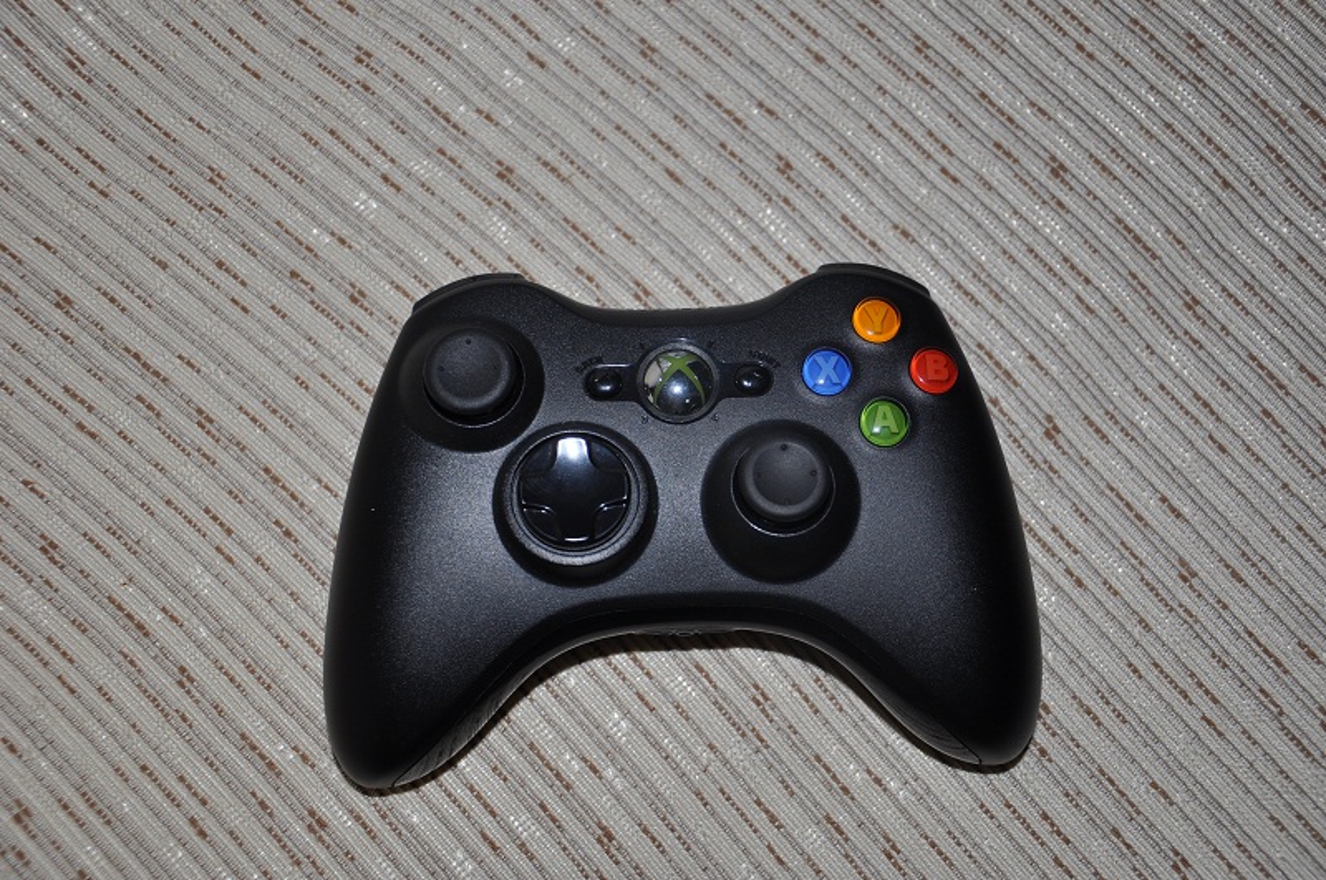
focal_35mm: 57
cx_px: 663
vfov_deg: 23.7
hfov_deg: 35.1
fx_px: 2097
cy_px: 440
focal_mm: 38
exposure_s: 1/60
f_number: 4.5
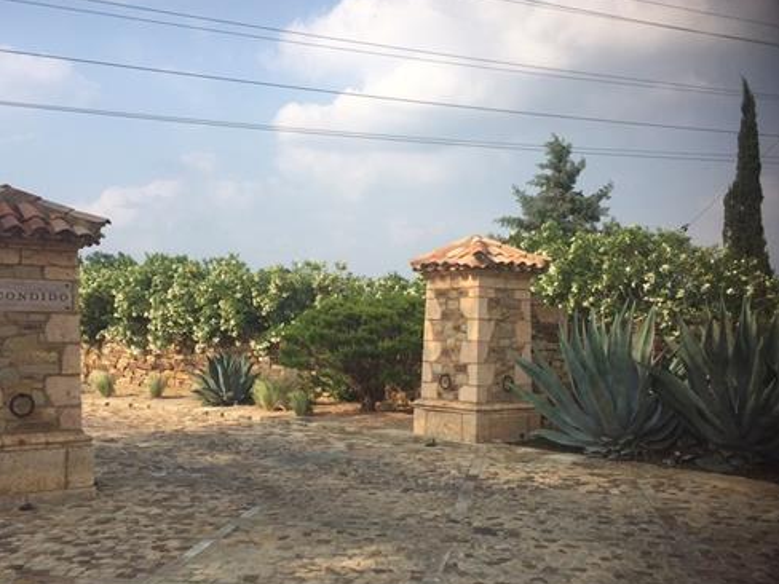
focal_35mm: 38
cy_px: 349
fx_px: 855
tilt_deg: -1.6
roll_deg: -1.5
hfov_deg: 48.9
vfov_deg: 37.6
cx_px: 356
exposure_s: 1/1883
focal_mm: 4.15
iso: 32
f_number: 2.2
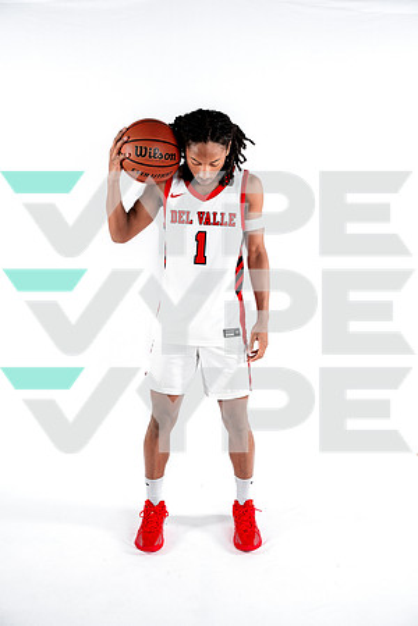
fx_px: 644
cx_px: 209
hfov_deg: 35.9
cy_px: 313
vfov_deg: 51.9
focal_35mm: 37
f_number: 4.5
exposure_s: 1/250
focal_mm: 37
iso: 250
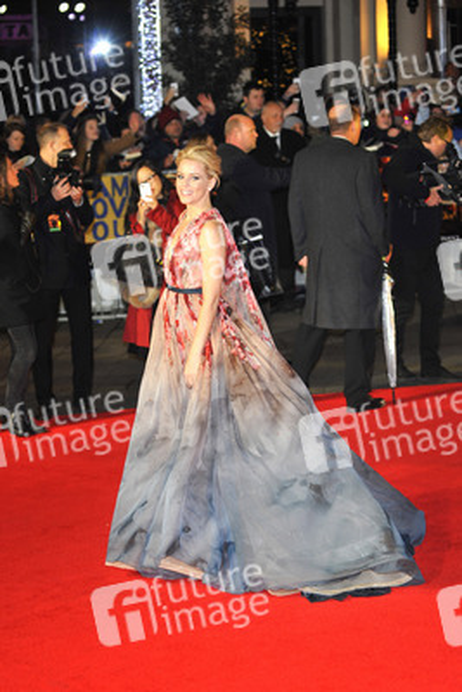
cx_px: 231
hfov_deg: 17.1
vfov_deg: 25.4
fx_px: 1539
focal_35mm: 80
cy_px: 346
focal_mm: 80
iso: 1000
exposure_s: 1/250
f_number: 4
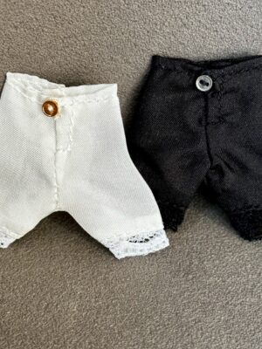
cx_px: 131
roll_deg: -2.2
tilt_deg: -29.6
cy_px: 174
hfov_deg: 30.3
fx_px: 484
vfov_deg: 39.7
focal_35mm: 48
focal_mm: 6.86
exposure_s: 1/121
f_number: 1.78
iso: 64
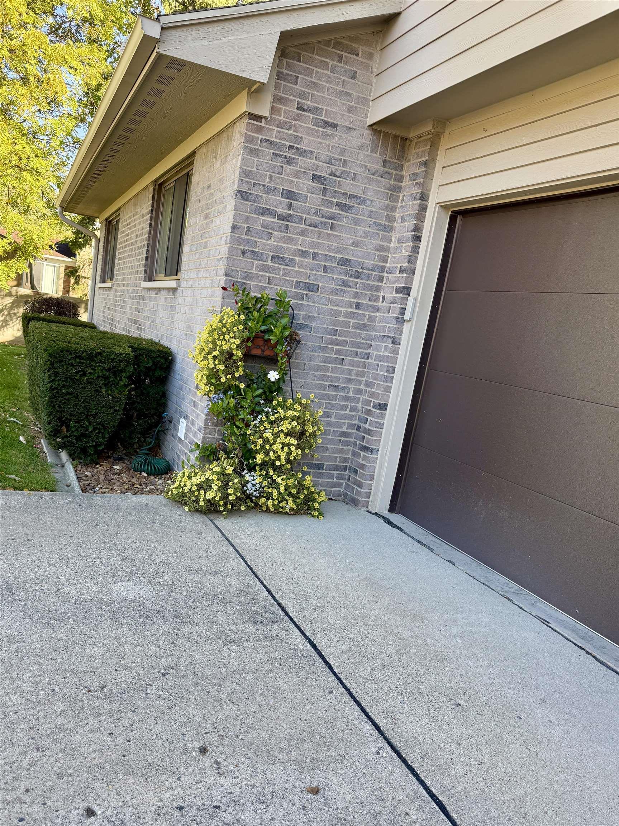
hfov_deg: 56.8
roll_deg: -9.5
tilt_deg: -12.1
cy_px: 413
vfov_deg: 71.6
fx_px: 572
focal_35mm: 24
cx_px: 310
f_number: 1.78
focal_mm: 6.76
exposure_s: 1/497
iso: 100
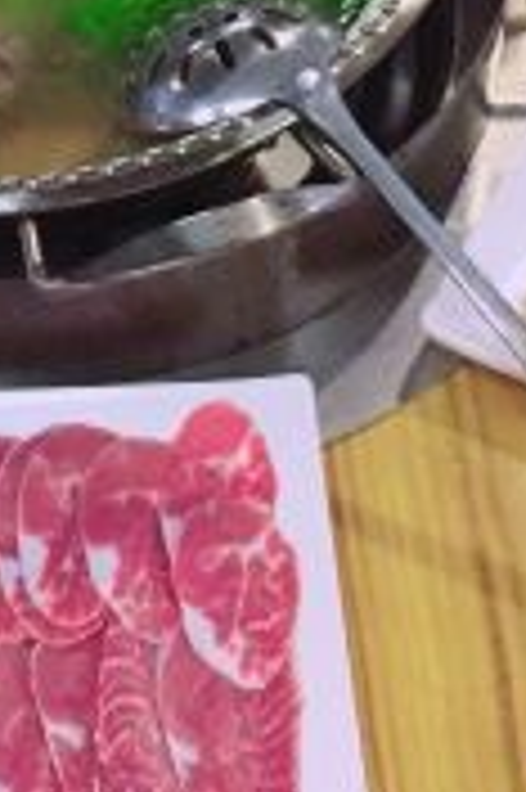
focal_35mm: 120
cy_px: 61
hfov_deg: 11.4
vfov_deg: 16.8
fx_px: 2635
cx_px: 112
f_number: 2.2
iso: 400
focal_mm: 4.15
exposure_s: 1/33
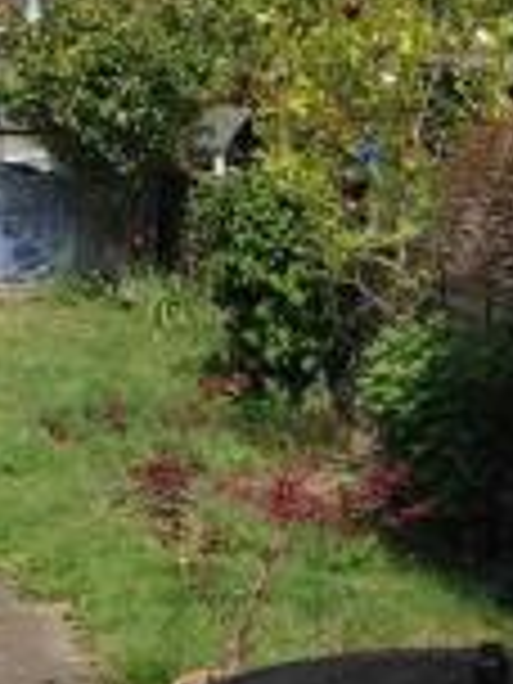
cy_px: 353
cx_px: 216
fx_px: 1877
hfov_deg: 15.6
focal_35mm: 95
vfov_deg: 20.7
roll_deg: -0.5
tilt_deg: -7.0
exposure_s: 1/1004
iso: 50
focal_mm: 4.12
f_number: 2.4
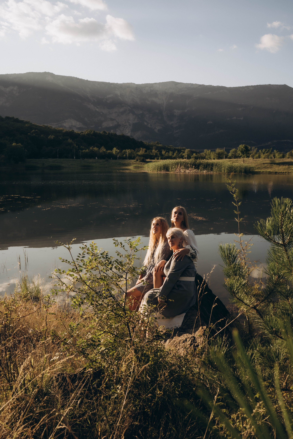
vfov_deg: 65.5
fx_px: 342
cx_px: 146
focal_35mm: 28
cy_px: 220
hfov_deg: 46.4
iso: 320
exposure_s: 1/320
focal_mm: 28
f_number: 10
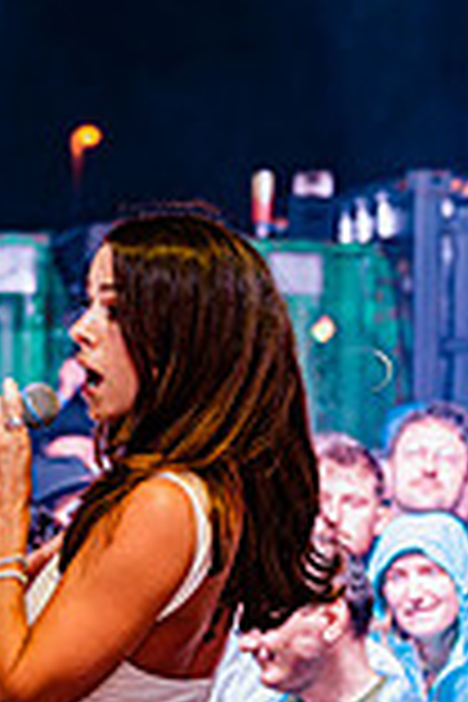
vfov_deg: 15.1
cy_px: 414
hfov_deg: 10.1
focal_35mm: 136
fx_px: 2652
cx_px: 104
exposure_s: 1/160
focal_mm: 47
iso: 1250
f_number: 2.5
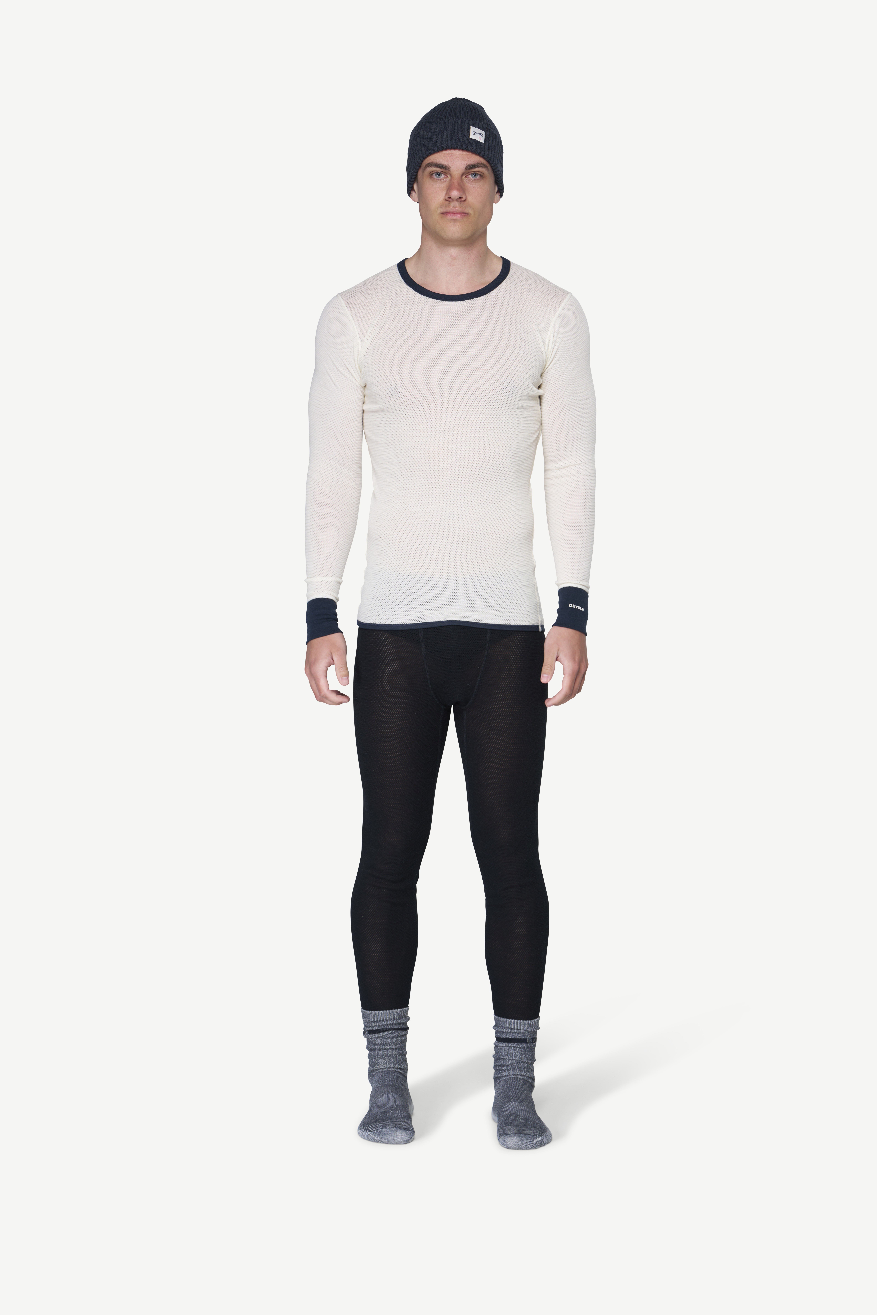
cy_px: 658
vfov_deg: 28.8
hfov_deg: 19.5
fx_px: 2558
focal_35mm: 70
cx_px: 438
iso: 100
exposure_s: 1/50
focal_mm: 70
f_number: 5.6
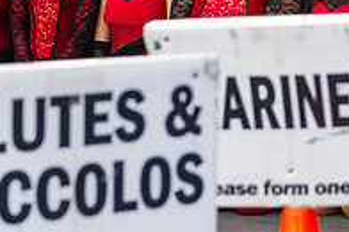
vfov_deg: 5.3
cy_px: -173
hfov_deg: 8.0
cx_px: 342
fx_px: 2487
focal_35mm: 257
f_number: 6.3
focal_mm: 70
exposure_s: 1/80
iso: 3200
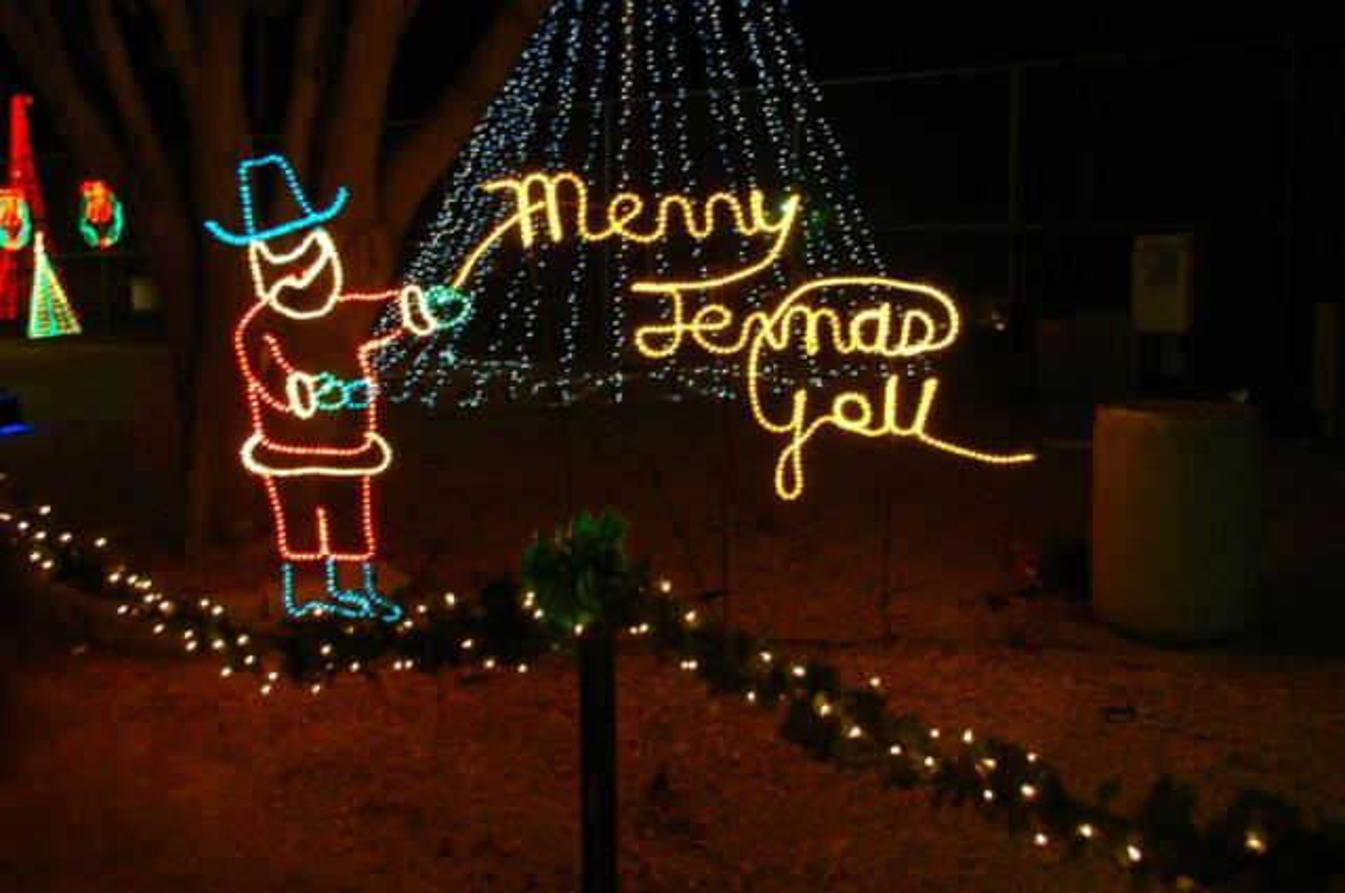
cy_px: 446
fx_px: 1231
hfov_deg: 57.3
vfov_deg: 39.9
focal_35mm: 33
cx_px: 672
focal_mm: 22
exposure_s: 1/4
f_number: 5
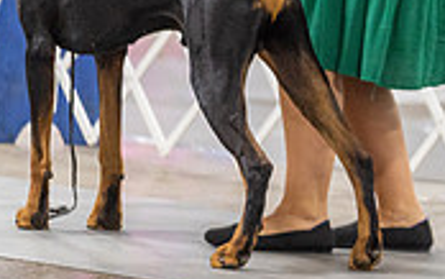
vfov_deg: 2.7
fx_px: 5886
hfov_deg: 4.3
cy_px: -70
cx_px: 685
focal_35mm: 485
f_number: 2.8
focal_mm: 143
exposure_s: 1/160
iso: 2500
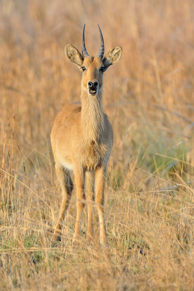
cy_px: 146
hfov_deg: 1.3
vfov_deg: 2.0
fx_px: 8484
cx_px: 97
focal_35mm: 1050
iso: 800
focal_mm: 700
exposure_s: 1/250
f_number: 6.3
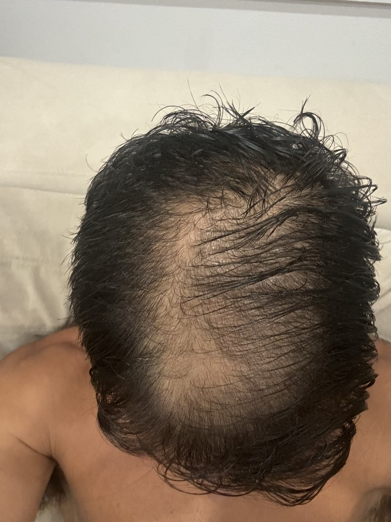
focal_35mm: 30
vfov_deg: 60.0
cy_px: 261
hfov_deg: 46.8
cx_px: 196
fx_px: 452
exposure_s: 1/15
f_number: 1.9
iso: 640
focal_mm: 2.69
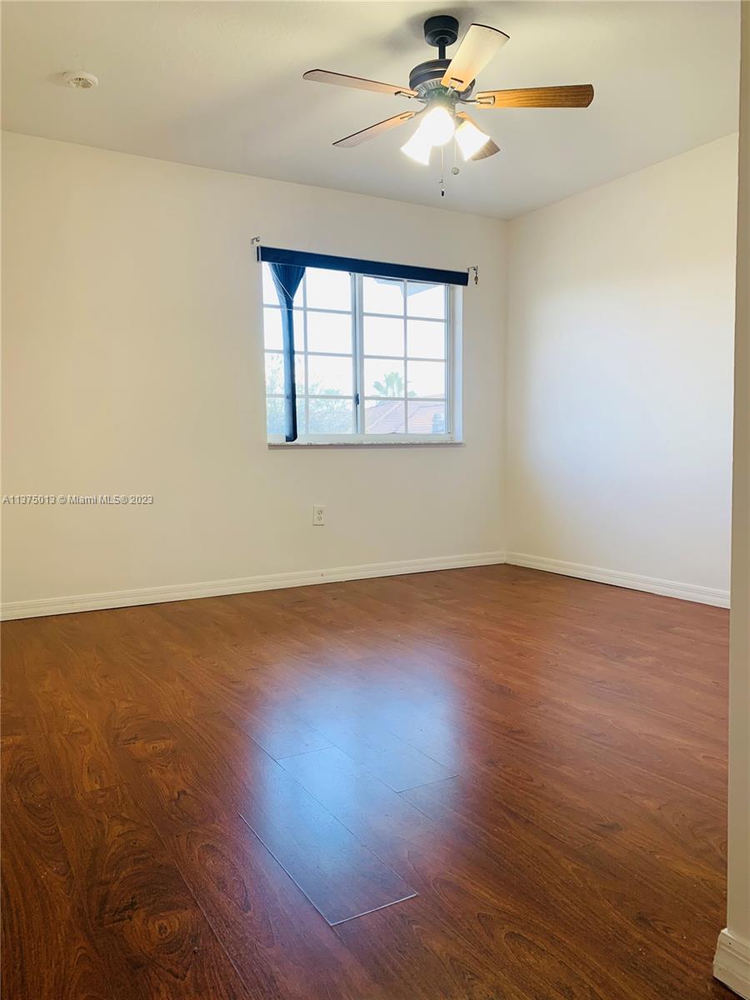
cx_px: 375
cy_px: 500
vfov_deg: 67.3
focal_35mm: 26
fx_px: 751
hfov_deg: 53.1
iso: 64
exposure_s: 1/60
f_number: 1.8
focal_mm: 4.25
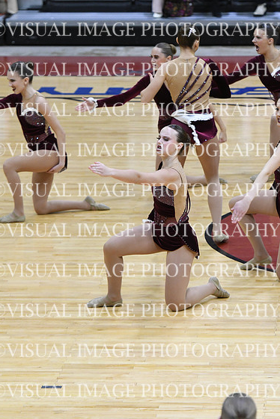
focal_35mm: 209
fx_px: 2438
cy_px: 210
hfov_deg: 6.6
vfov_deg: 9.8
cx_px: 136
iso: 4000
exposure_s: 1/400
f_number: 3.5
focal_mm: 135
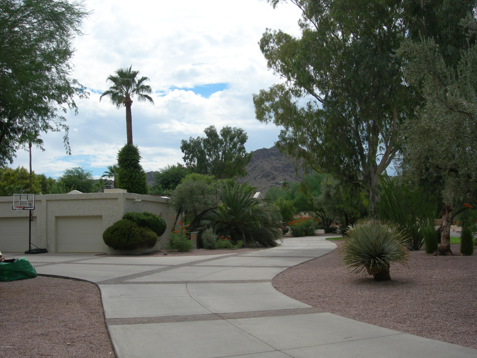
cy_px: 179
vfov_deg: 37.7
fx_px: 524
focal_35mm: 38
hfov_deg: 49.0
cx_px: 238
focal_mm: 7.8
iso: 50
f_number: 4.8
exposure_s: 1/806
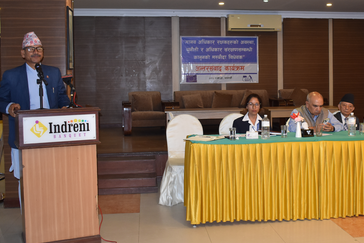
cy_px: 94
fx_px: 495
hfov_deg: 40.0
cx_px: 237
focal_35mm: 49
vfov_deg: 27.4
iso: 900
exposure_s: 1/60
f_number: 3.8
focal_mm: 22
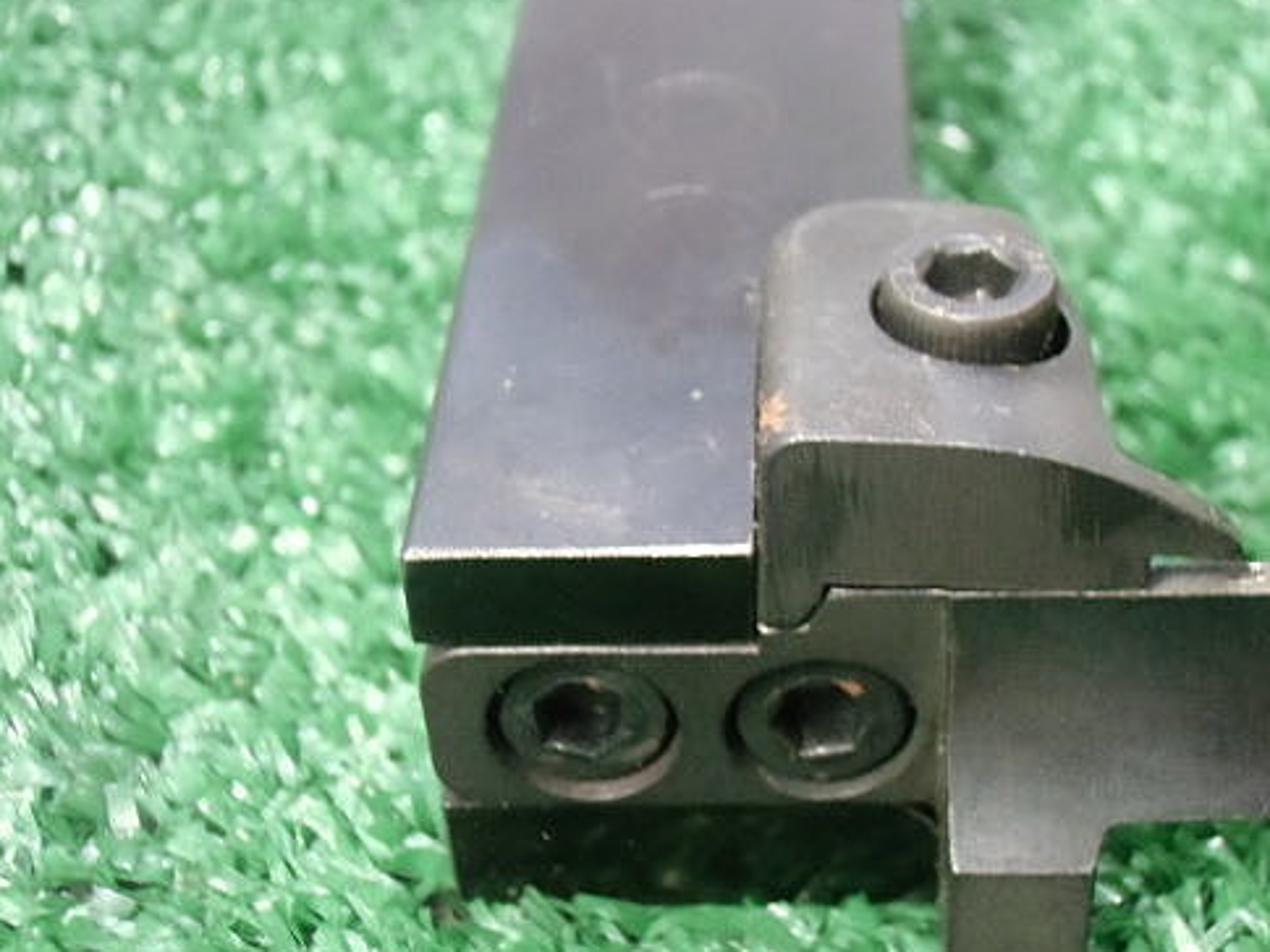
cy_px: 568
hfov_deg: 31.1
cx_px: 788
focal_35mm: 62
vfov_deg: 23.6
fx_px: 2275
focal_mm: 8.29
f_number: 4.2
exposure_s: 1/20
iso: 800
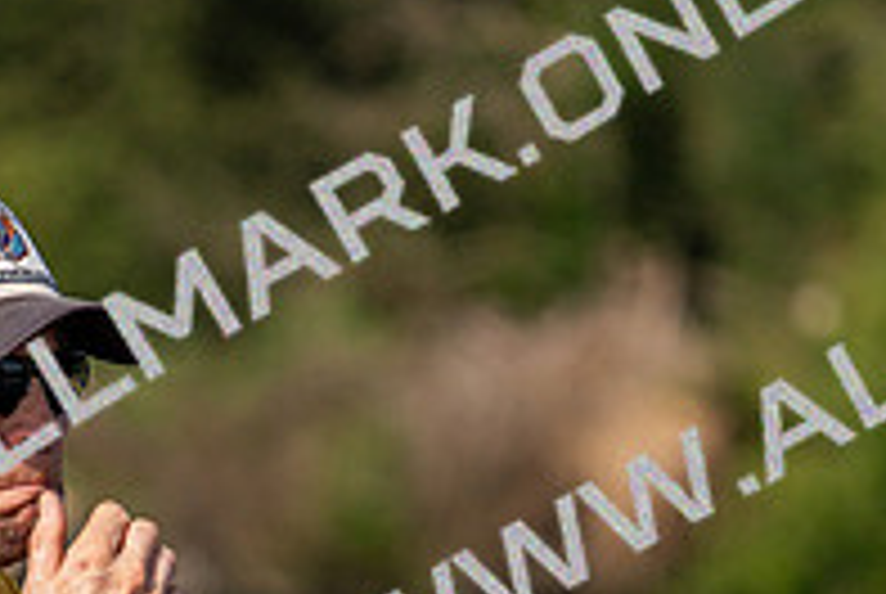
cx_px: 4
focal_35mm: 735
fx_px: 18116
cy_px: 767
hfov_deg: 2.8
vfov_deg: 1.9
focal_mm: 250
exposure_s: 1/1600
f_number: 5.6
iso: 200
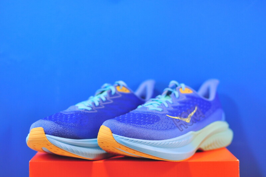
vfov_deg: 18.1
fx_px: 553
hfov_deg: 27.0
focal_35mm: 75
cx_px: 133
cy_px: 88
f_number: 2.2
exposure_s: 1/320
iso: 250
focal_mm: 50
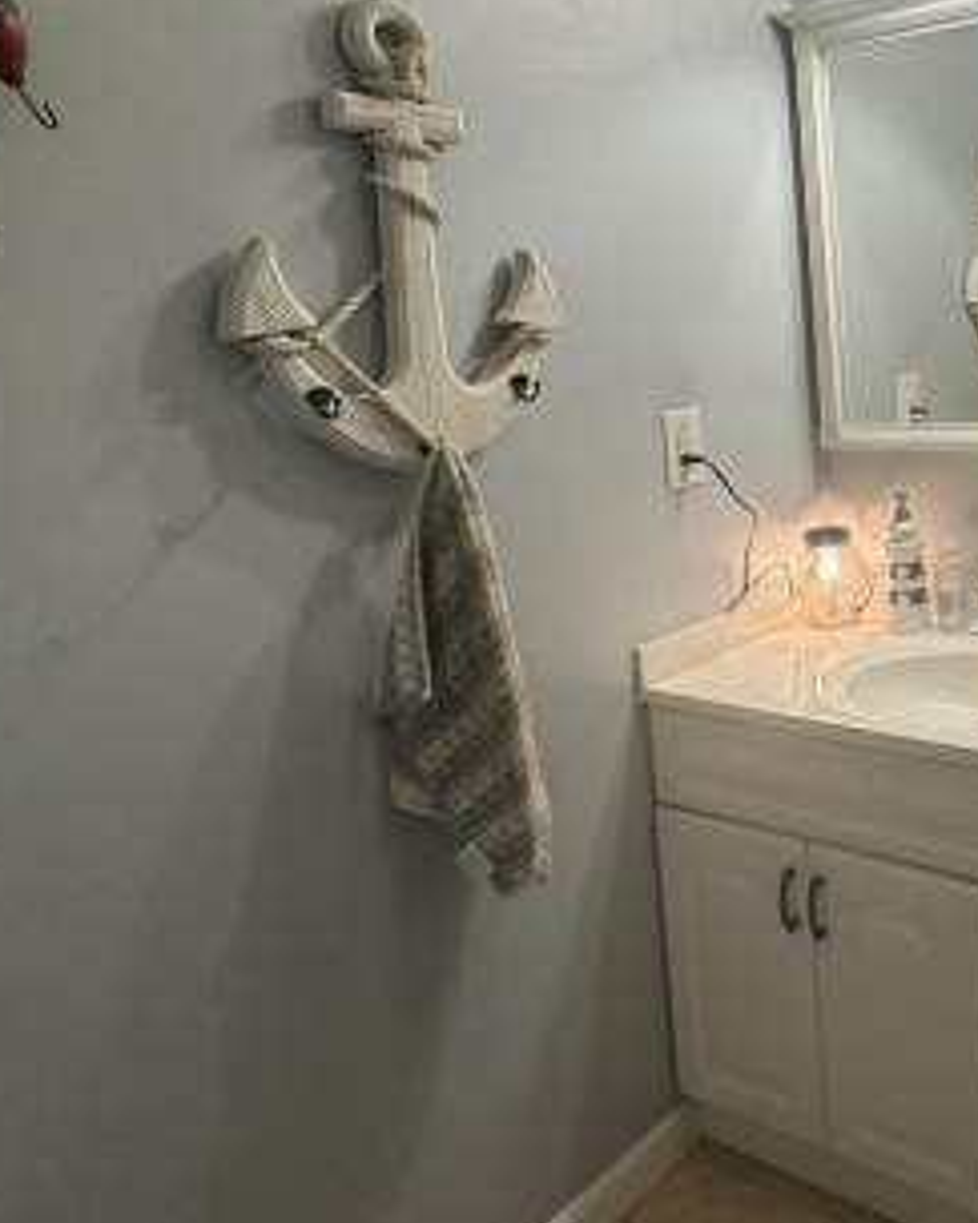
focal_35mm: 30
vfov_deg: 57.3
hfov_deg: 40.9
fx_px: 1086
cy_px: 394
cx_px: 1024
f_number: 2.2
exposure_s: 1/60
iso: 160
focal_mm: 2.22
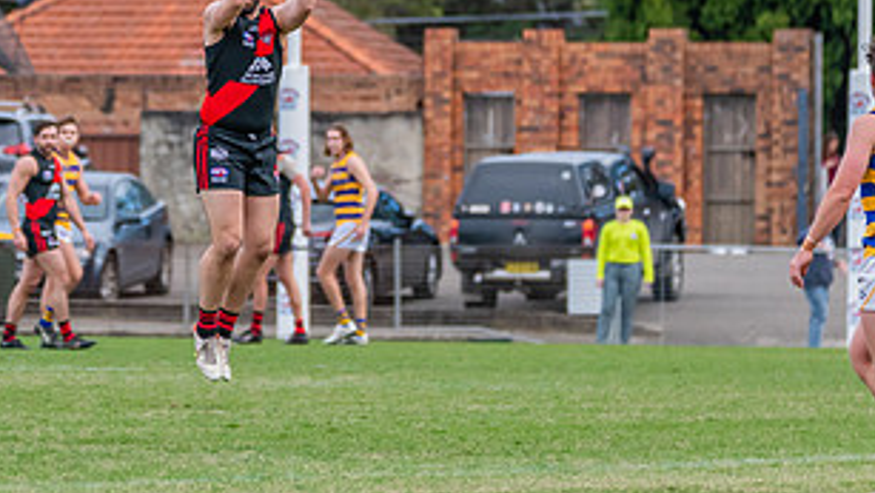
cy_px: 74
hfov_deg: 3.8
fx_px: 13045
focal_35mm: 562
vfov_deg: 2.2
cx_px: 318
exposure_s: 1/1600
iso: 1250
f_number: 5.6
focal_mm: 260
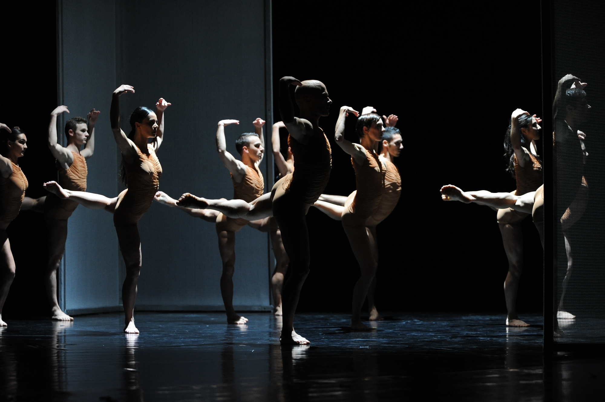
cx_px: 302
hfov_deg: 22.2
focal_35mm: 92
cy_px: 201
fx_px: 1545
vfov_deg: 14.8
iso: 2500
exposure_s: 1/200
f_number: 2.8
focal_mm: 92
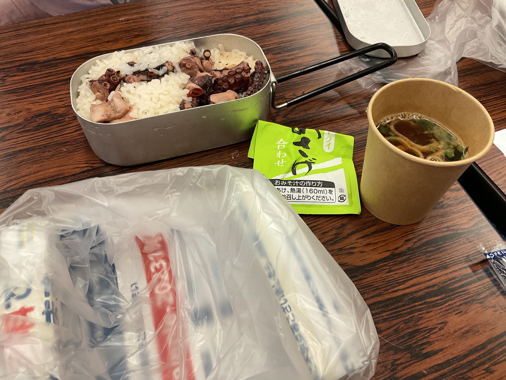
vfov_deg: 48.2
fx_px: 424
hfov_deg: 61.7
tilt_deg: -53.5
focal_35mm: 29
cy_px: 190
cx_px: 253
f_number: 1.8
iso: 64
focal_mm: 3
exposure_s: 1/60
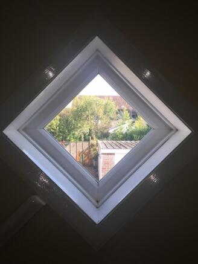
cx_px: 99
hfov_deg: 48.2
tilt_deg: -2.6
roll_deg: -0.3
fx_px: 221
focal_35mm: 29
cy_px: 132
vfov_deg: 61.6
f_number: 2.2
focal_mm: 4.15
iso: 32
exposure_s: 1/214
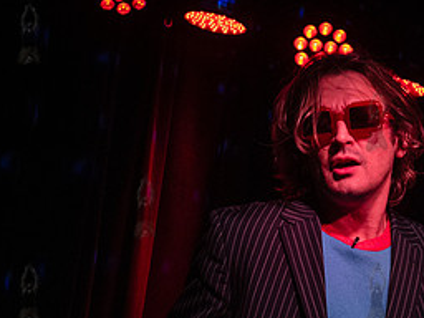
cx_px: 308
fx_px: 1519
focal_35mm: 124
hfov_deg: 15.8
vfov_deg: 11.9
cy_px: 292
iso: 10000
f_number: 4
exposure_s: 1/400
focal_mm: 48
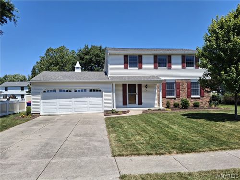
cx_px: 120
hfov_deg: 69.4
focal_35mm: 25
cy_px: 90
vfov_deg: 54.9
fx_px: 173
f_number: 1.8
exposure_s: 1/1908
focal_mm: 4.69
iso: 32
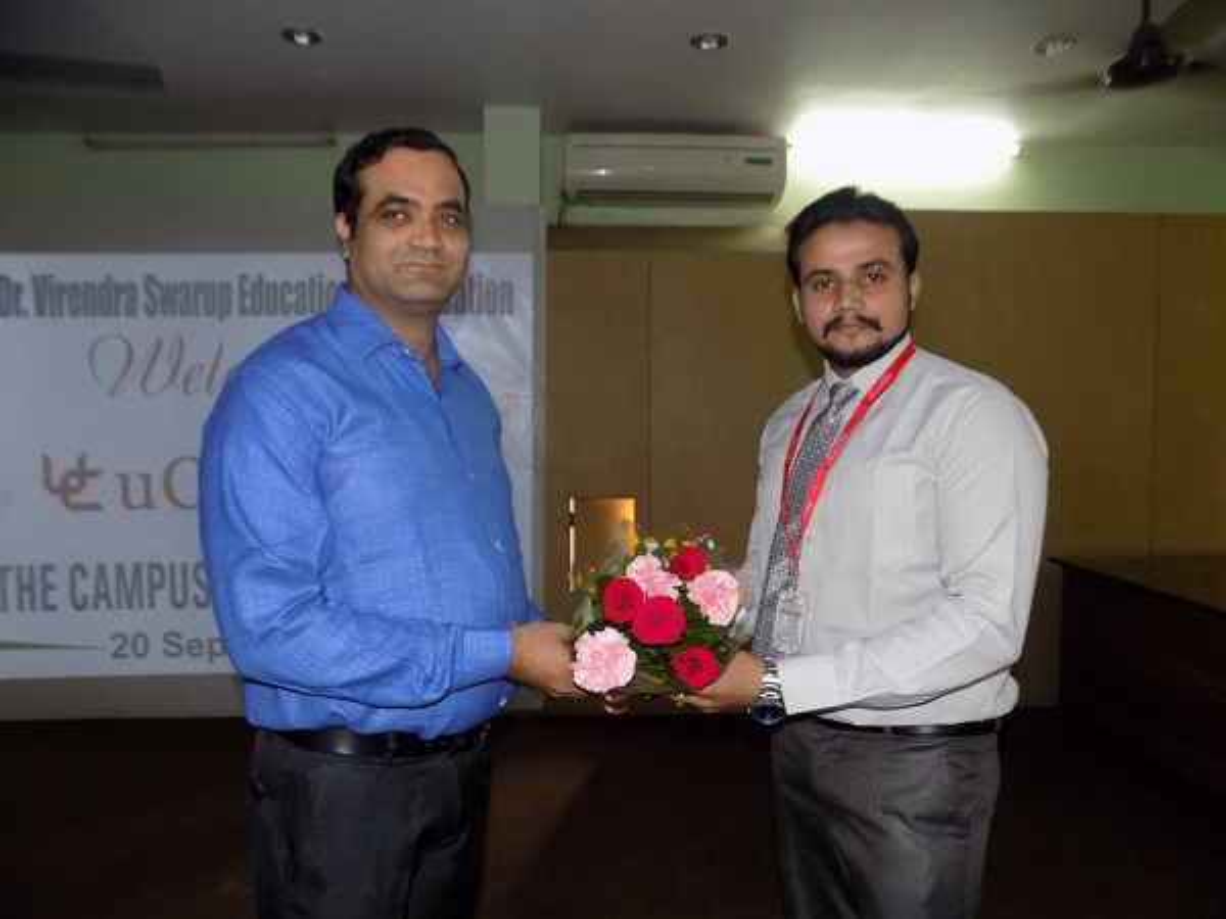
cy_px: 460
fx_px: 815
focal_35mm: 23
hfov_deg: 73.9
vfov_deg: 58.9
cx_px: 613
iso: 200
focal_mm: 4
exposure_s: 1/30
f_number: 3.1
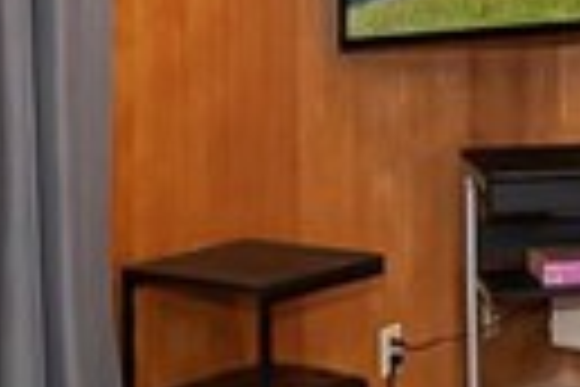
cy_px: -160
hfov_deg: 16.7
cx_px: 629
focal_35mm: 119
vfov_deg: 11.1
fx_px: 1917
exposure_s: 1/30
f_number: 8
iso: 400
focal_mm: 10
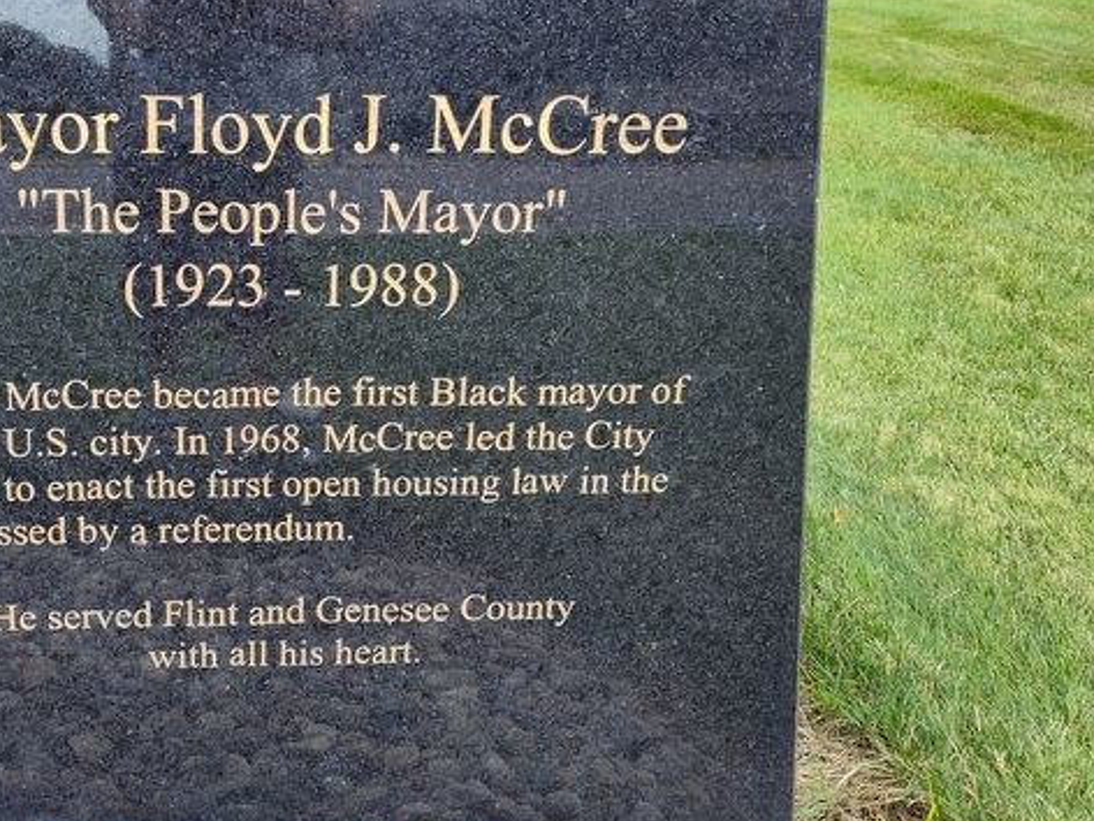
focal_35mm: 39
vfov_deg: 36.8
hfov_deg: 46.2
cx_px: 278
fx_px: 1233
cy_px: 390
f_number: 1.8
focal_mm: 5.56
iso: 100
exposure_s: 1/528
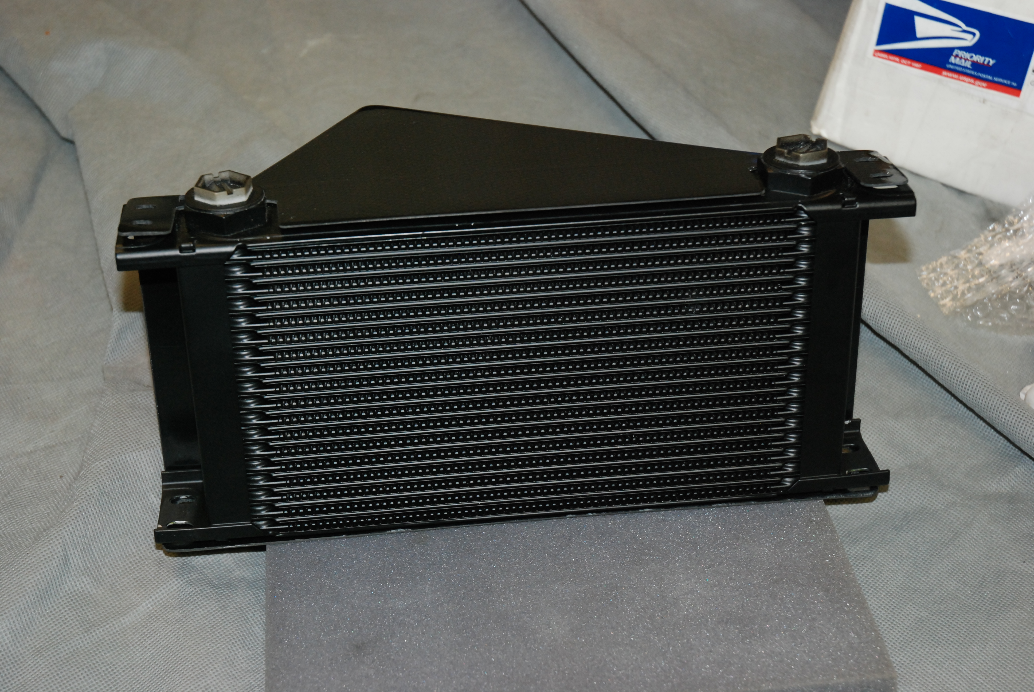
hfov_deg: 30.5
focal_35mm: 66
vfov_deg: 20.7
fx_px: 1898
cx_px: 517
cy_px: 346
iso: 640
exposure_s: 1/60
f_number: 4.5
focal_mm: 44
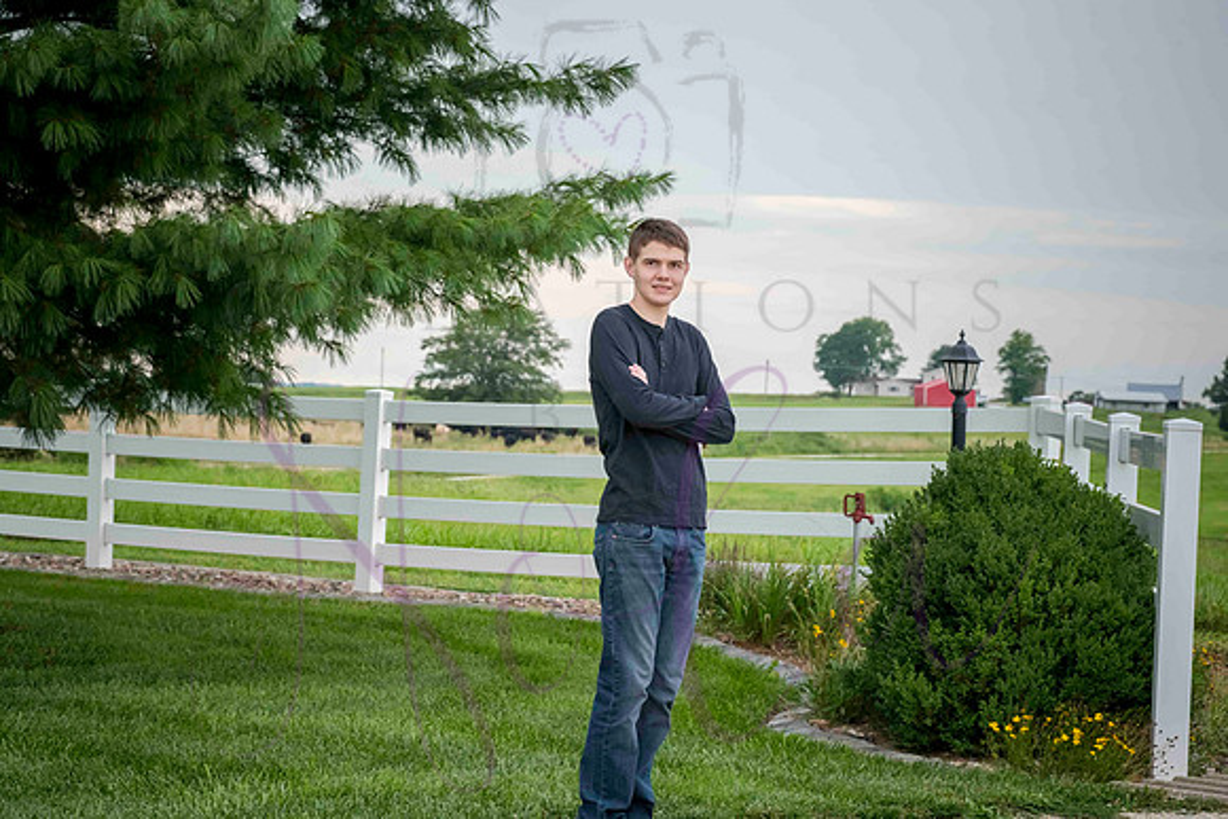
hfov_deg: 20.4
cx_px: 614
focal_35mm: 100
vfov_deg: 13.7
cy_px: 410
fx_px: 3412
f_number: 10
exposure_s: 1/320
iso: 640
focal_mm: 100
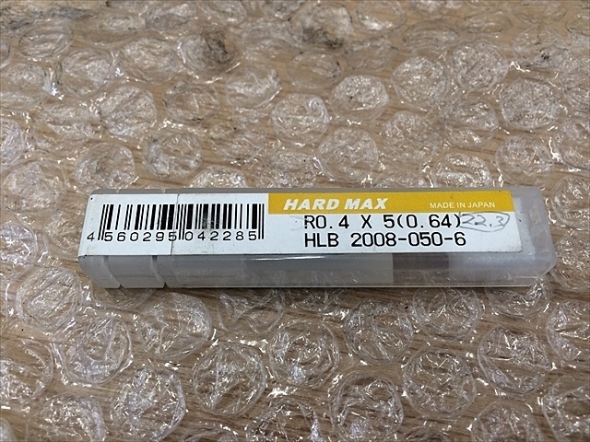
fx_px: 494
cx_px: 295
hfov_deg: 61.7
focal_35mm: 29
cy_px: 221
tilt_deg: -64.4
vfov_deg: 48.2
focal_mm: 4.15
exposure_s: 1/30
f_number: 2.2
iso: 50
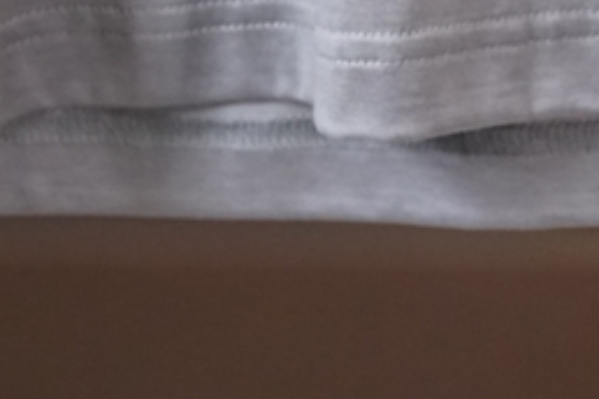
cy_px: 213
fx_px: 7321
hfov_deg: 4.7
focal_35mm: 440
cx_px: 638
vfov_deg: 3.1
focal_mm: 70
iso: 1000
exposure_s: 1/125
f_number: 3.5
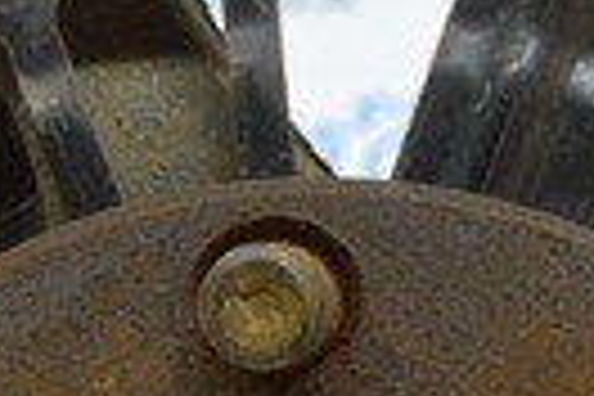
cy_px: 542
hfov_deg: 6.3
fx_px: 5379
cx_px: 220
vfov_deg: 4.2
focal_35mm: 326
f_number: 4.2
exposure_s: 1/50
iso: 400
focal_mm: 28
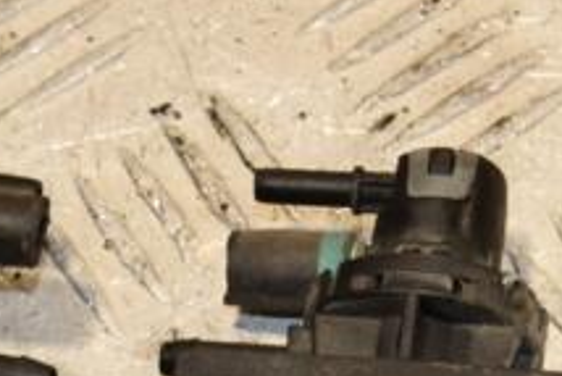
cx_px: 116
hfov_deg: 7.0
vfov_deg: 4.7
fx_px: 4593
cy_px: 494
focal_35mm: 294
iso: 800
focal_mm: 70
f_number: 14
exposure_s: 1/50
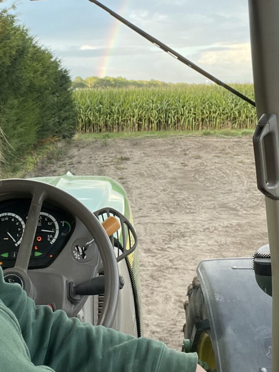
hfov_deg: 30.3
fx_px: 505
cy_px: 151
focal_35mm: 47
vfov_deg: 40.3
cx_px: 69
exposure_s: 1/125
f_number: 2.2
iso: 25
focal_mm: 2.71
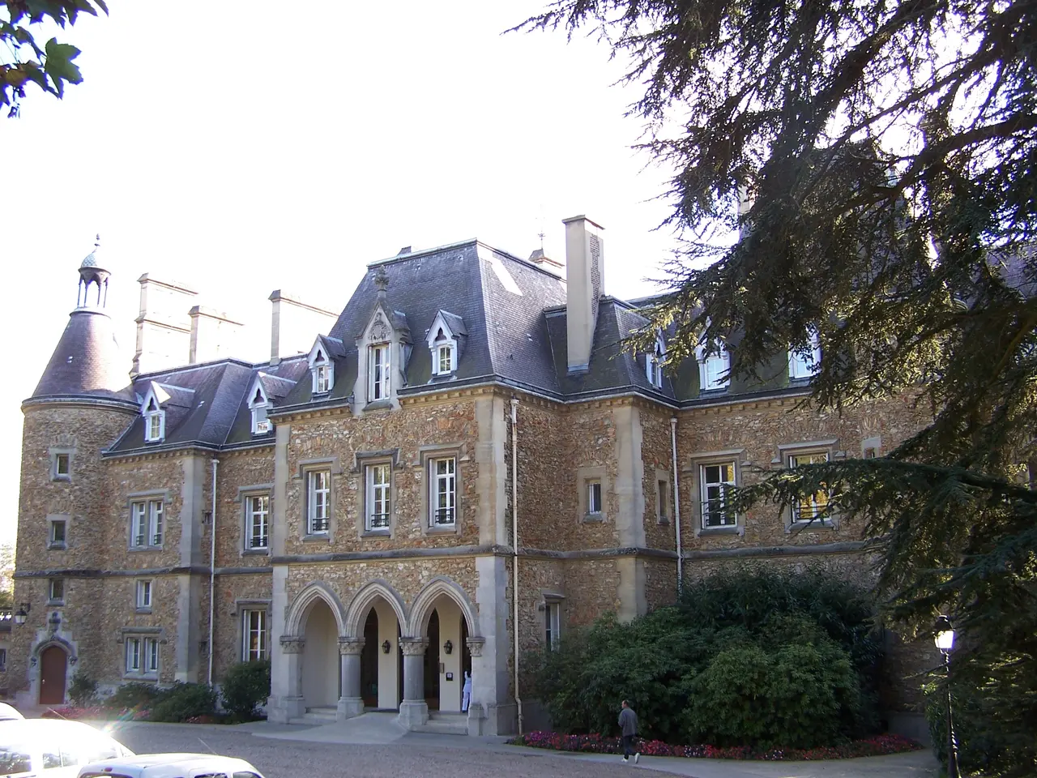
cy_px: 389
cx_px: 518
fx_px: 1138
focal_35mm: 38
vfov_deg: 37.7
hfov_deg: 49.0
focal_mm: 6.3
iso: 80
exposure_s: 1/125
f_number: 2.8
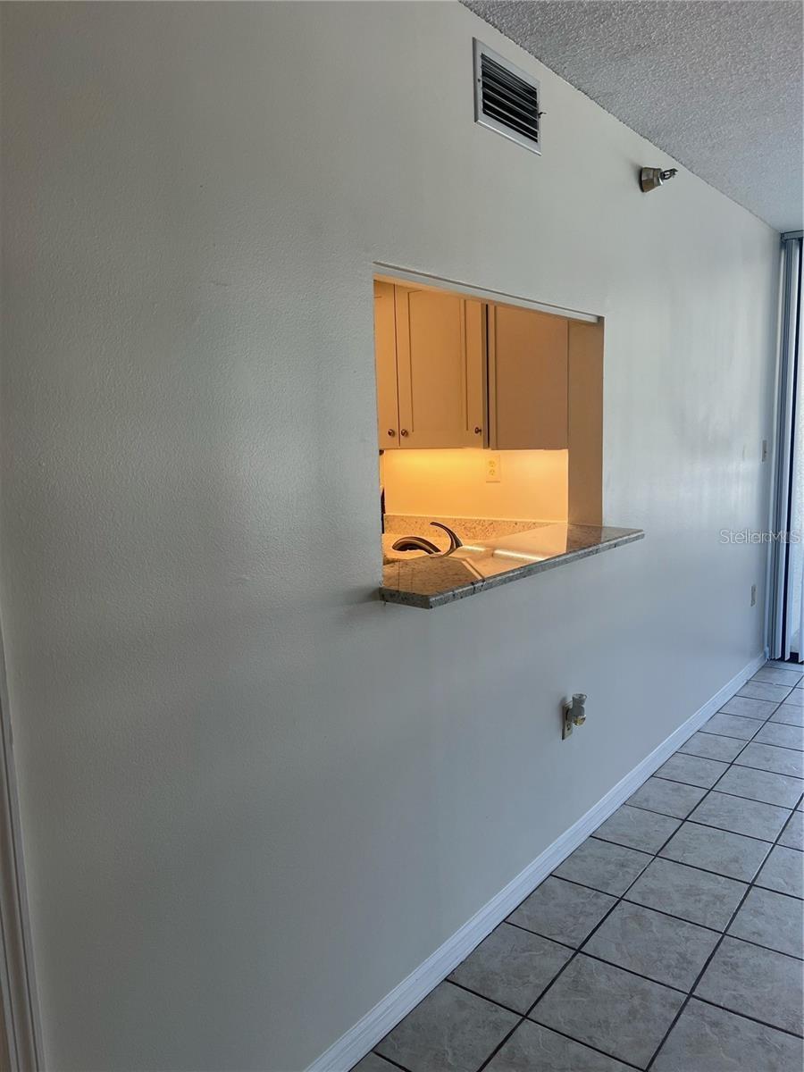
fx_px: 805
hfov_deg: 53.1
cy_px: 536
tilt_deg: -8.5
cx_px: 402
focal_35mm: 26
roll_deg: +2.5
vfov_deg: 67.3
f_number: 1.5
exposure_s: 1/120
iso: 50
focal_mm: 5.7
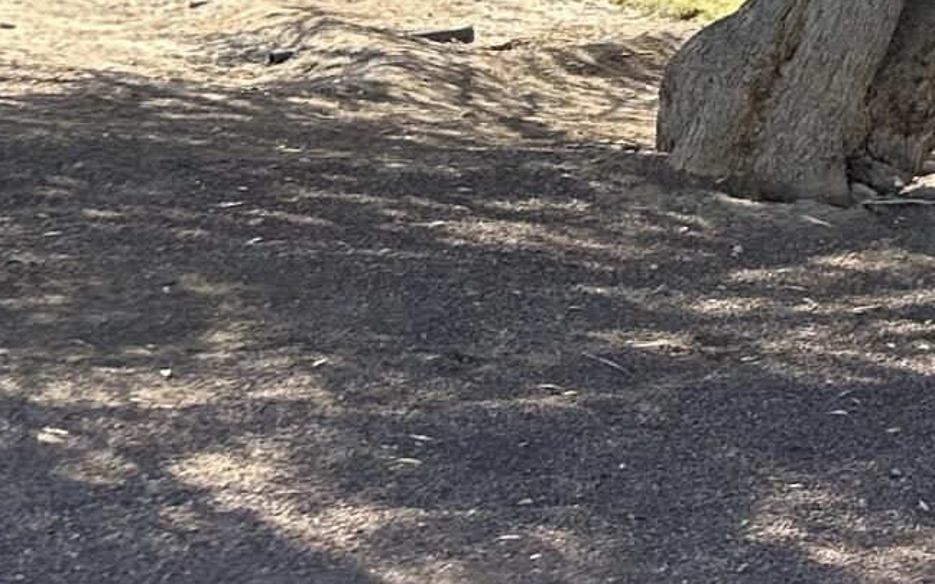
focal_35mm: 118
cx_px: 1877
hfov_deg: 14.6
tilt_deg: +2.7
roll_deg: -0.9
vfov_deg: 10.3
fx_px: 3006
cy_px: -529
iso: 80
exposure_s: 1/734
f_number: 1.78
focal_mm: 6.86
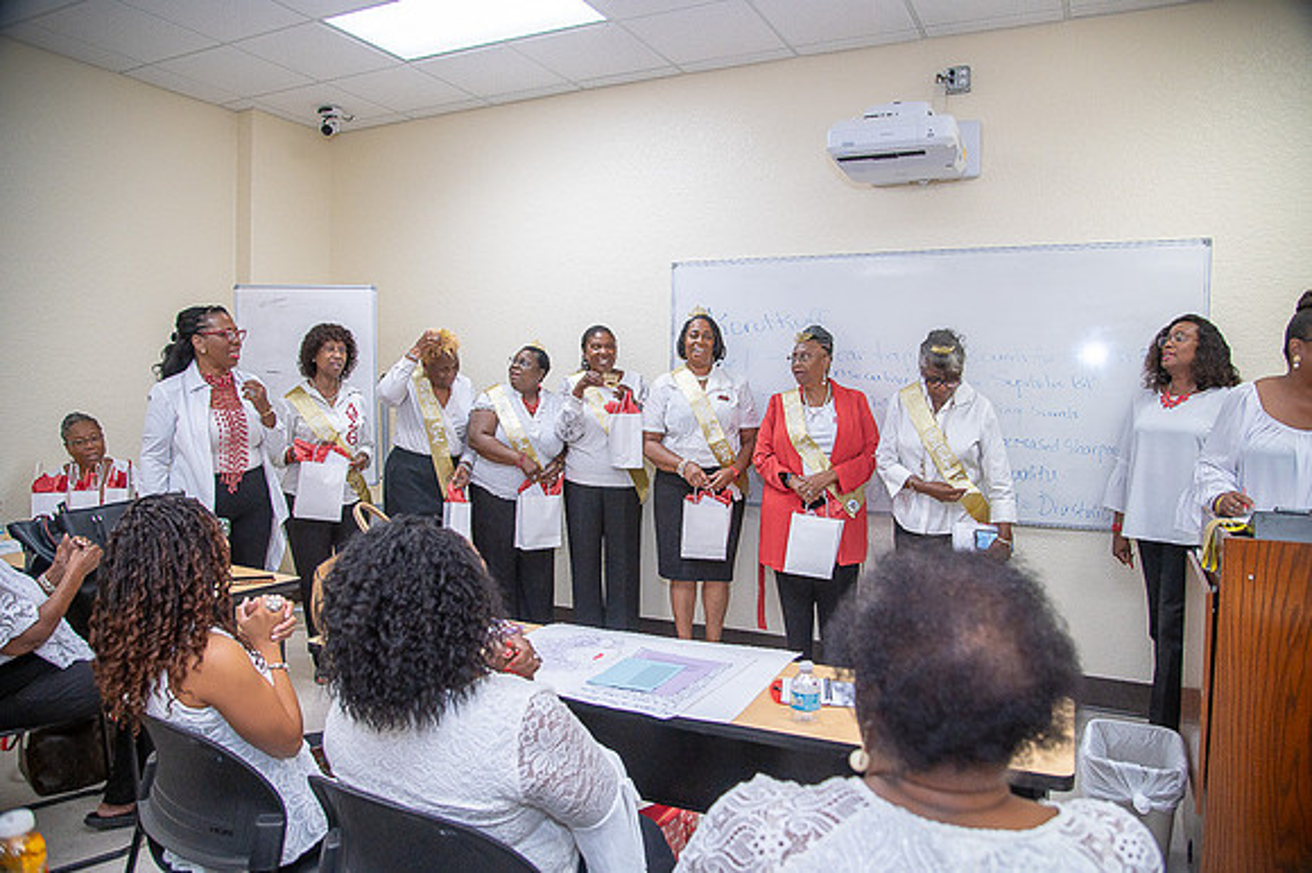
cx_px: 656
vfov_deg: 53.1
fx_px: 874
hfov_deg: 73.8
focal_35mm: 24
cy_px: 436
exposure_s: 1/200
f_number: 4
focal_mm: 24
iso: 800
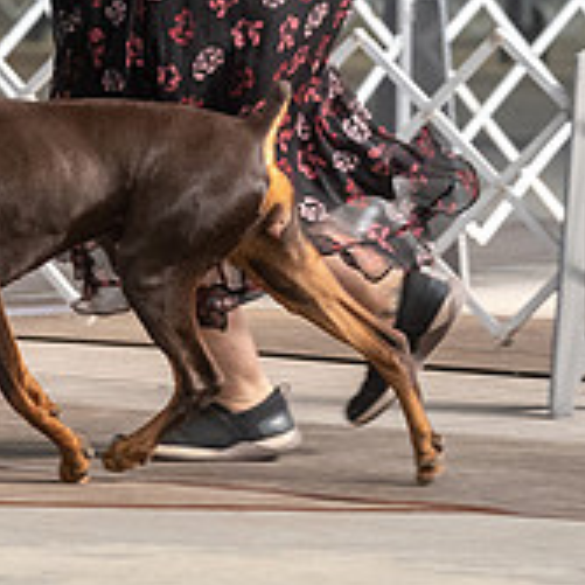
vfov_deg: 3.6
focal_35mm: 487
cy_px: -74
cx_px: -9
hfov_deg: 3.6
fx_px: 9311
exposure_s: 1/400
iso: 6400
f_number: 4
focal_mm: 142
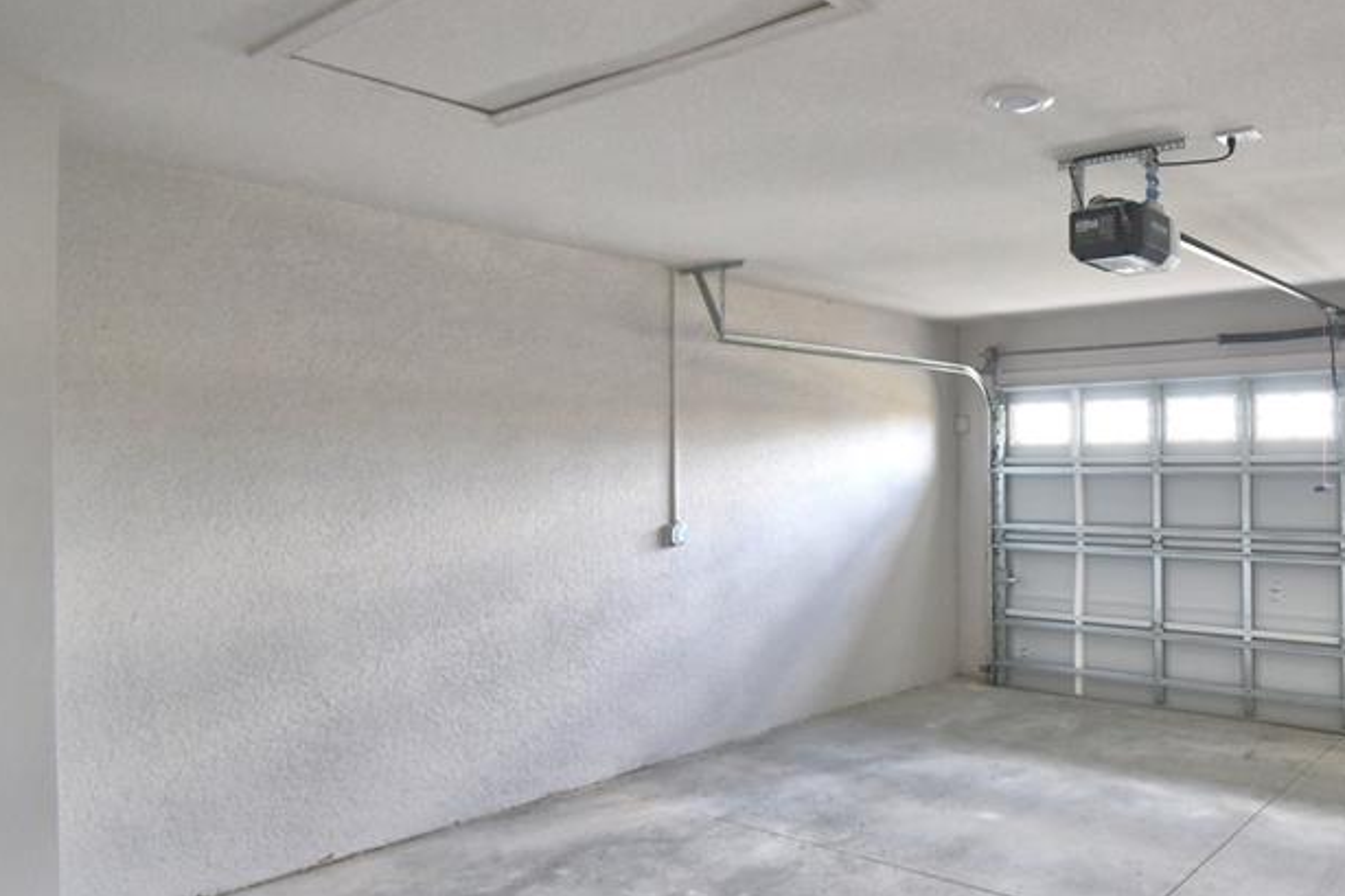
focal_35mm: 25
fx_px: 934
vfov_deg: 51.3
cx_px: 1041
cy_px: 458
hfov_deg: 66.2
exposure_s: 1/50
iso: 400
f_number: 4.5
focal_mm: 10
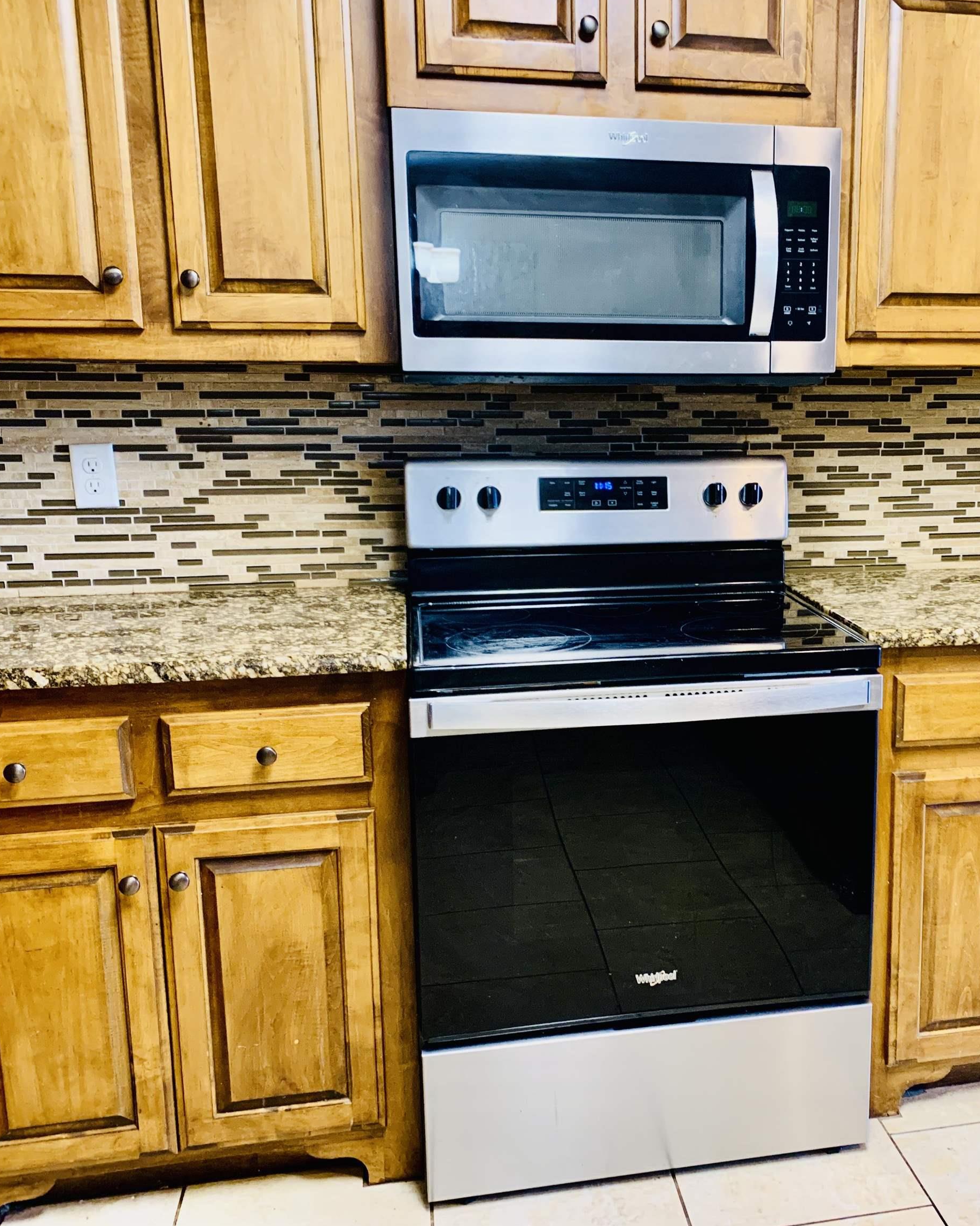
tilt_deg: -11.9
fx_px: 1233
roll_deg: -1.1
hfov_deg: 42.4
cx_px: 695
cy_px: 612
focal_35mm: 34
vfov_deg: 52.8
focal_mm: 4.25
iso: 320
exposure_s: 1/60
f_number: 1.8
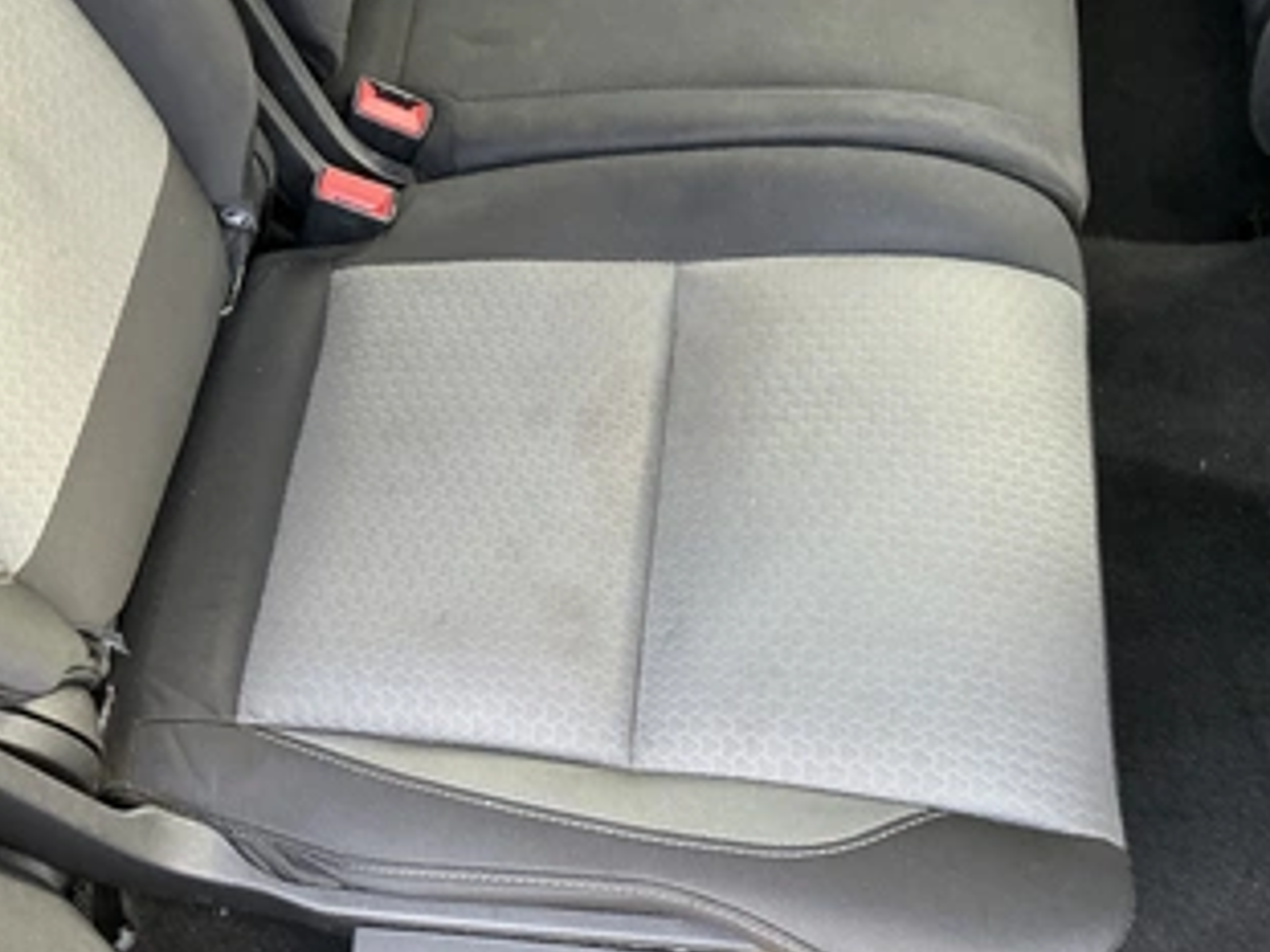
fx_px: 1320
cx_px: 547
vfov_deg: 39.5
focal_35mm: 36
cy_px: 543
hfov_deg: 51.2
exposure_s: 1/60
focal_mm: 3
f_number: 1.8
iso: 160
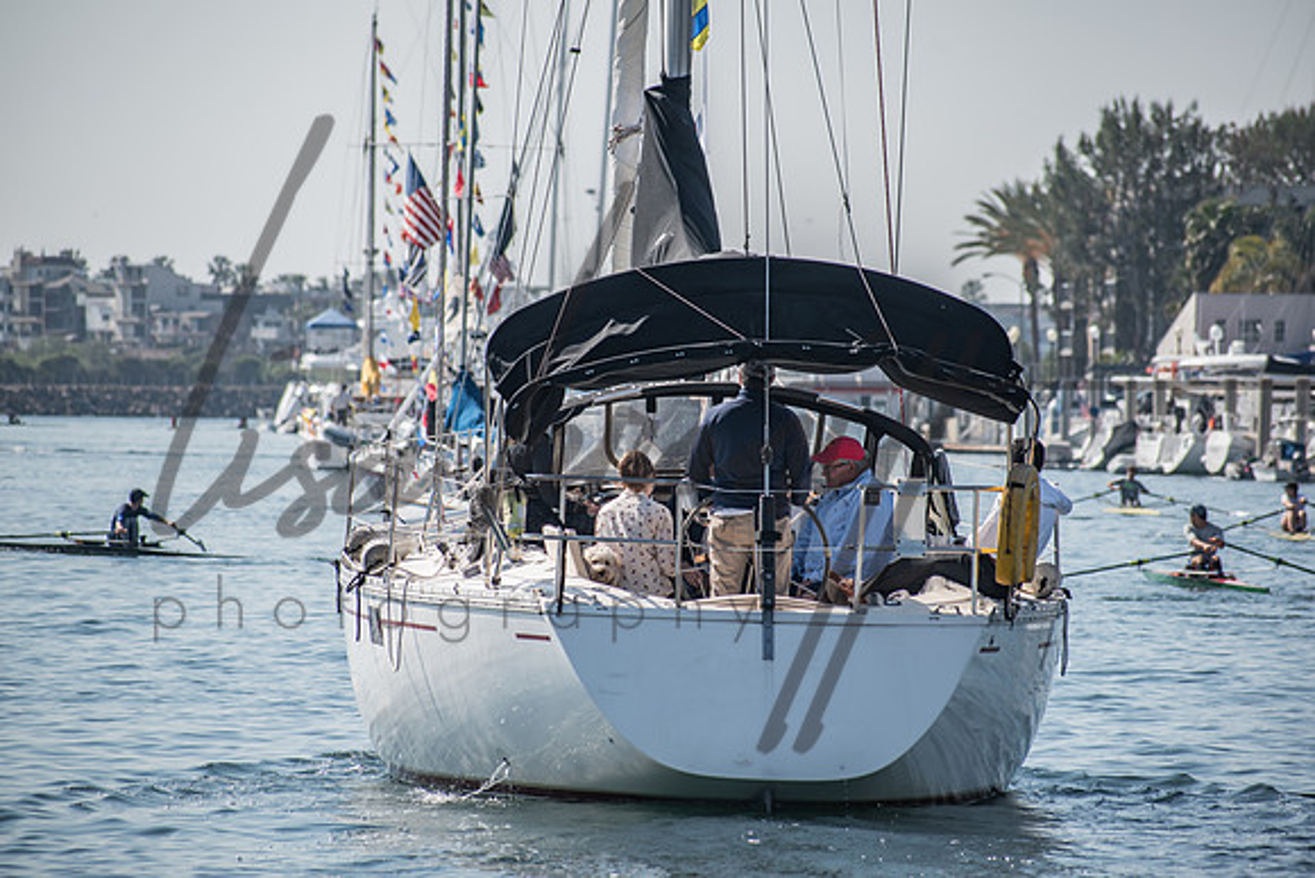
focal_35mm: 278
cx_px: 658
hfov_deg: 7.4
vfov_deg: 5.0
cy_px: 439
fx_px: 10138
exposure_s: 1/400
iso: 100
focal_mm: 185
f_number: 5.6
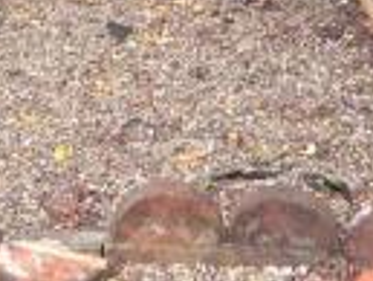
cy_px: -335
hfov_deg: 13.1
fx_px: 1607
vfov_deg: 9.2
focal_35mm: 149
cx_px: -4
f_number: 2.4
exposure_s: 1/189
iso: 50
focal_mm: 4.13
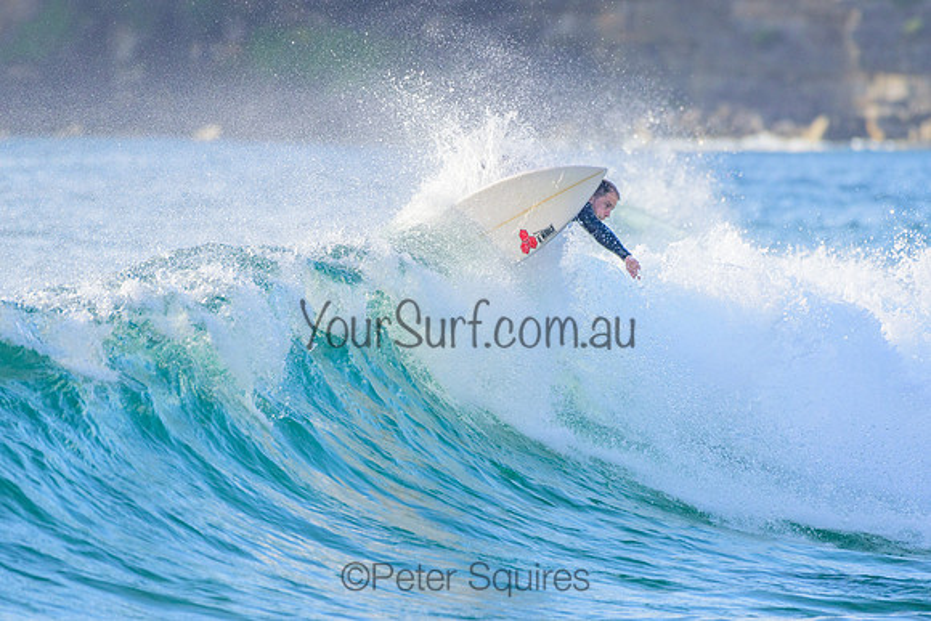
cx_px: 448
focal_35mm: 613
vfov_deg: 2.2
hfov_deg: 3.4
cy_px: 266
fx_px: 15859
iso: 400
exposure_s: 1/2000
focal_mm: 500
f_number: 5.6
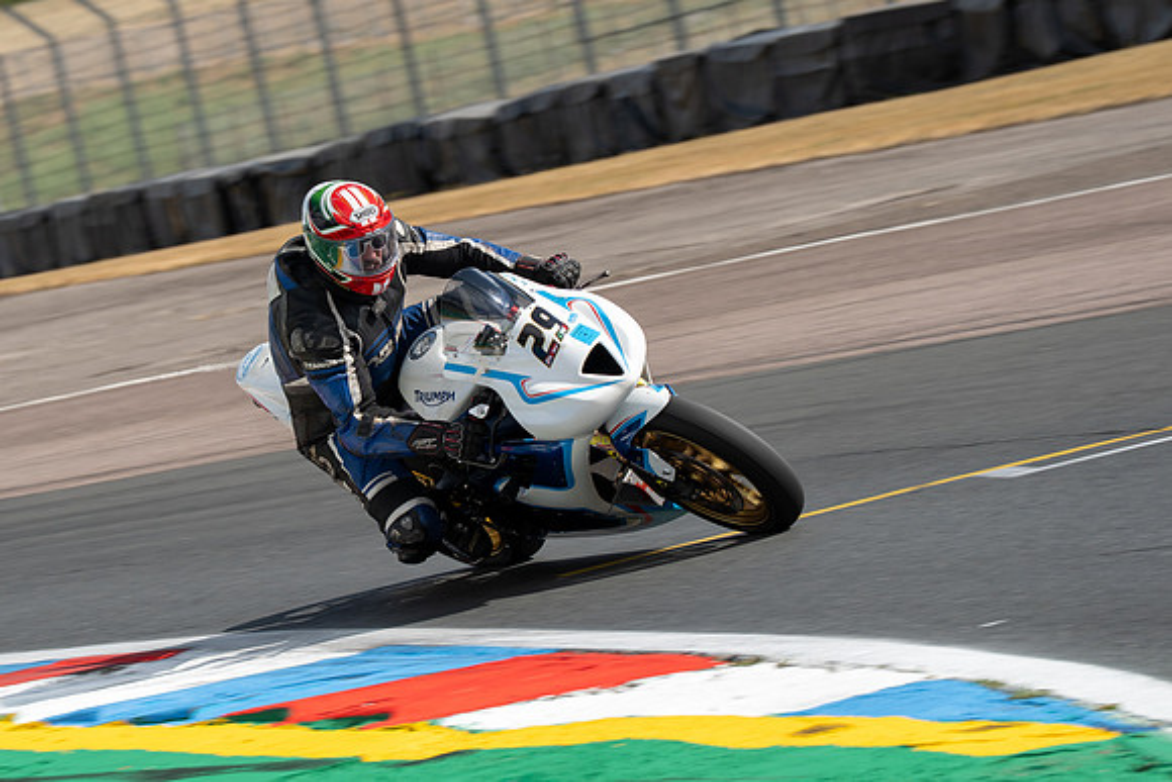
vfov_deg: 5.5
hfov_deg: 8.2
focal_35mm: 252
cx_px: 447
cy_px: 444
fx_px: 8213
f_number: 10
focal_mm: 200
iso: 125
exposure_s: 1/320
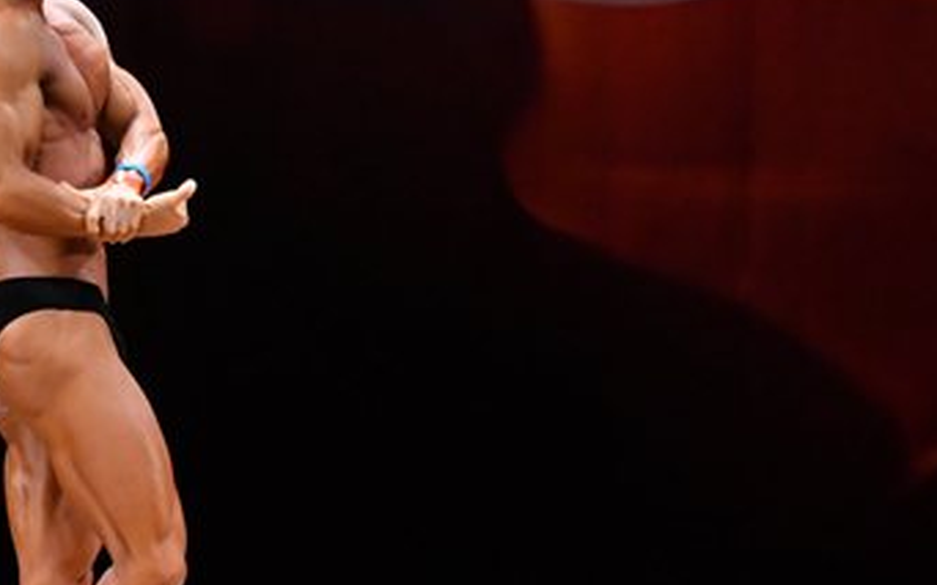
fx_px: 11949
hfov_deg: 4.5
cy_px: 379
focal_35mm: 468
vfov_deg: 2.8
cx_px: 40
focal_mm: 135
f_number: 5.6
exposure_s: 1/400
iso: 4000
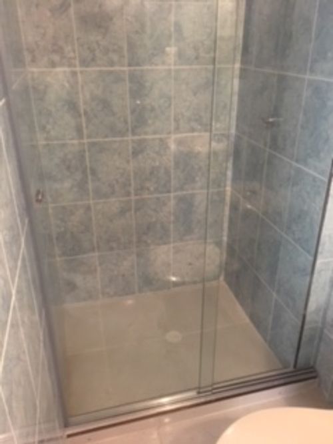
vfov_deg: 61.7
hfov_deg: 48.2
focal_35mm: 29
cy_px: 222
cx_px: 166
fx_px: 372
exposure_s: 1/15
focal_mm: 4.15
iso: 320
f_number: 2.2
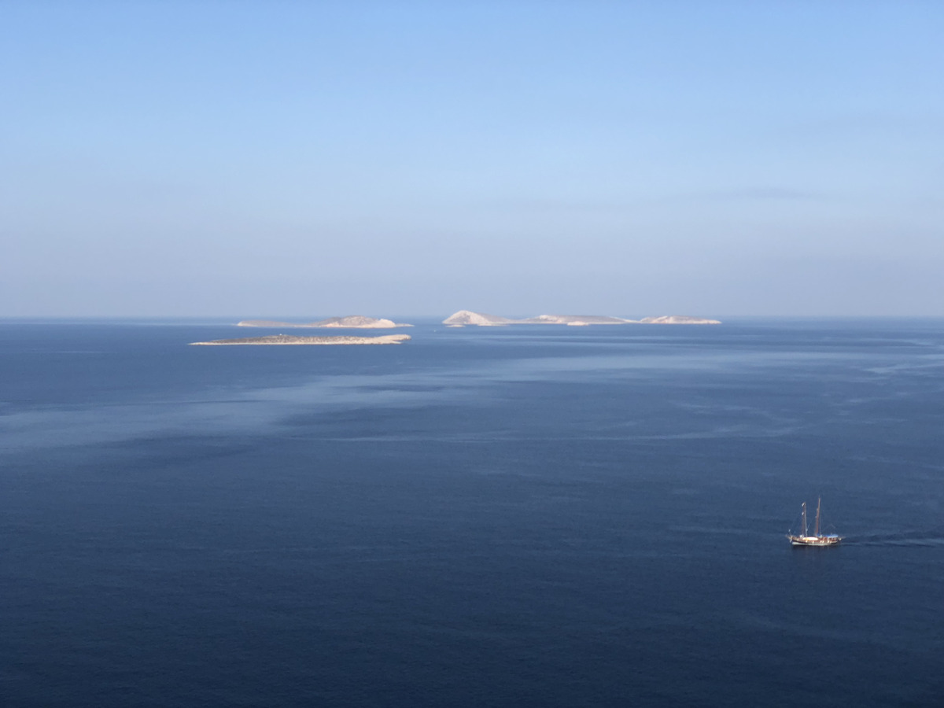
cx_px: 472
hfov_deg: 36.8
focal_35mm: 52
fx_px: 1418
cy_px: 354
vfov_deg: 28.0
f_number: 2.4
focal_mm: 6
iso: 16
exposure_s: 1/1021
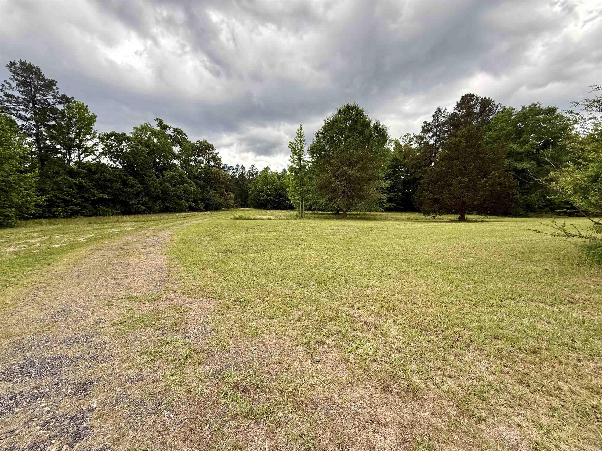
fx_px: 243
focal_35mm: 14
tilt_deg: -5.8
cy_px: 226
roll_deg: +0.9
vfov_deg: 85.7
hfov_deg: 102.1
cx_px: 301
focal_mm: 2.22
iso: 64
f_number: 2.2
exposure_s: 1/413
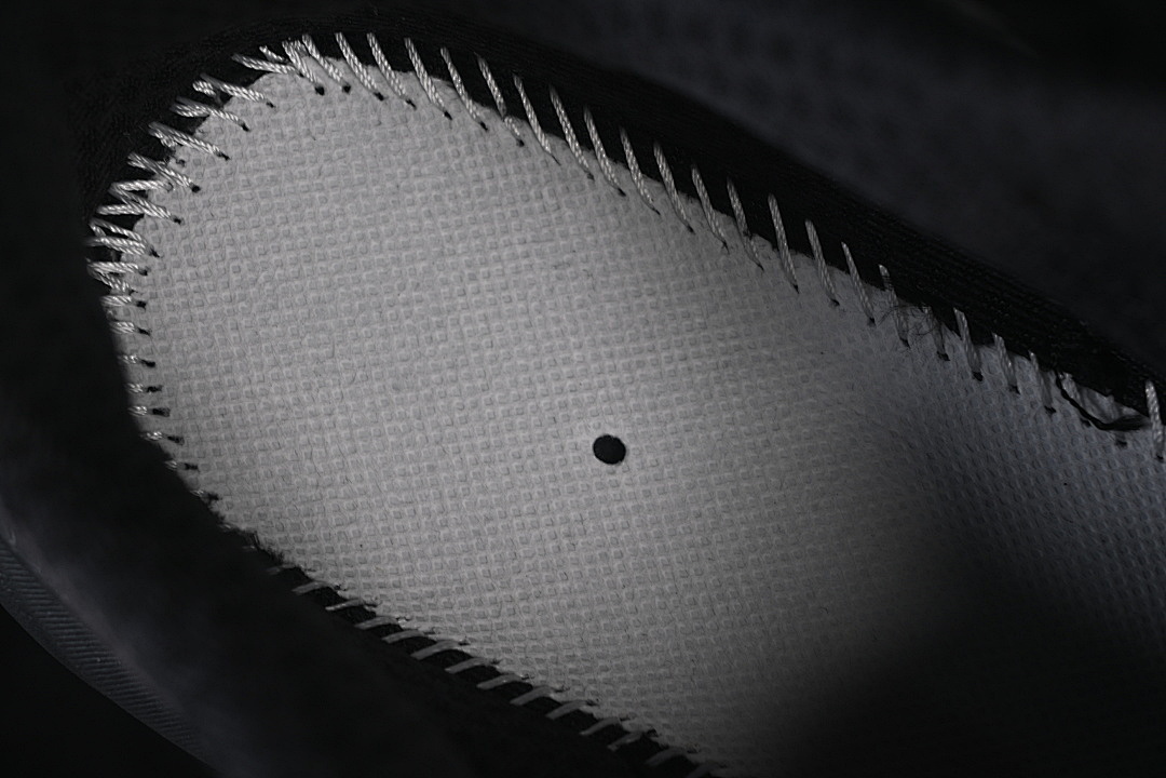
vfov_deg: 18.2
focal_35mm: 75
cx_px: 583
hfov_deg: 27.0
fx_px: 2429
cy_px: 389
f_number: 6.3
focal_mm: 50
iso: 160
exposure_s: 1/50
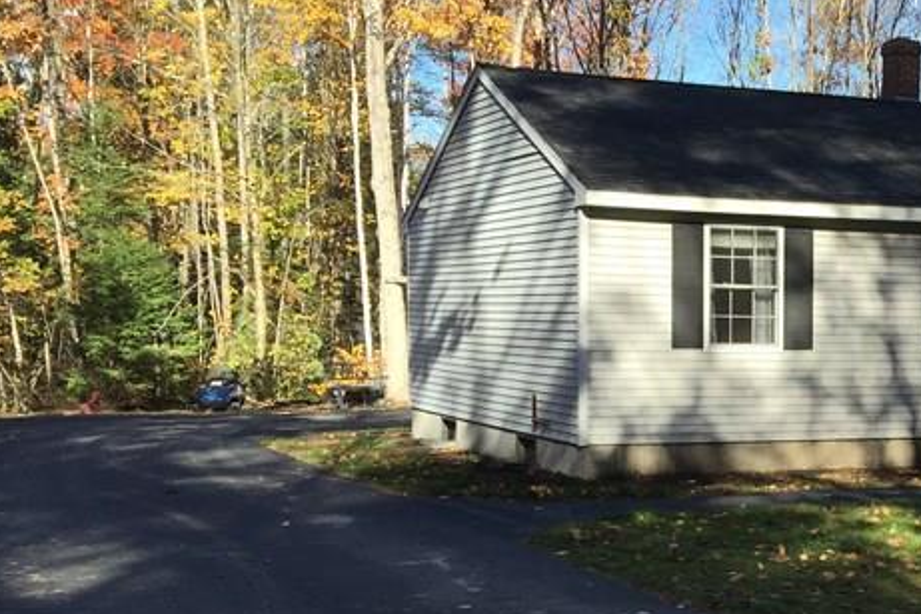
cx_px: 915
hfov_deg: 28.3
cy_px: 464
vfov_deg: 20.1
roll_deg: -1.0
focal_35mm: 67
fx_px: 1713
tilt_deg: -4.2
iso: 32
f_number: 2.2
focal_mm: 4.15
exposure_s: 1/920
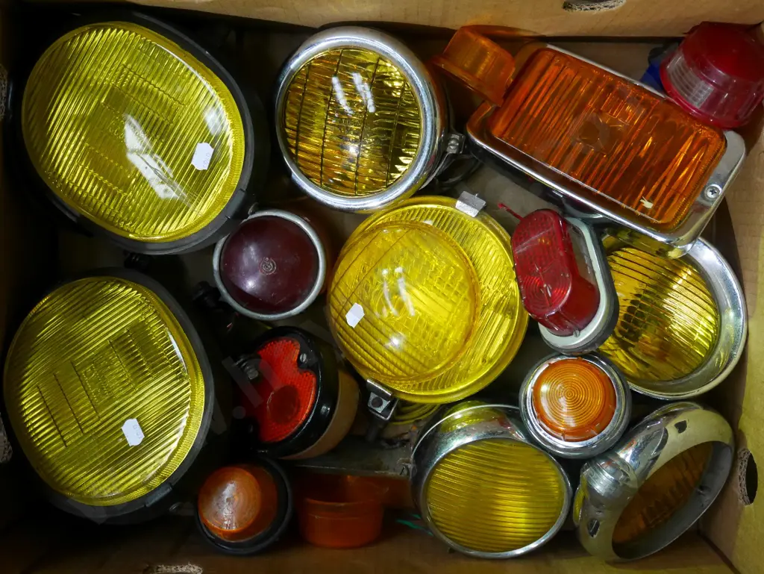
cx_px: 382
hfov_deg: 42.9
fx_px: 972
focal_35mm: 44
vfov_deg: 32.9
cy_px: 287
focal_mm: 22
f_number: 4.8
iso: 3200
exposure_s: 1/20
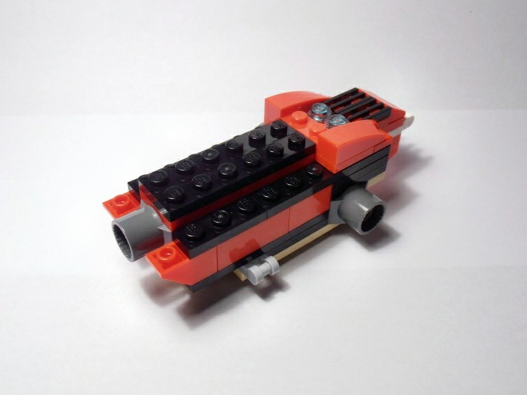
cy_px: 187
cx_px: 252
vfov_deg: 36.8
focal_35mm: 39
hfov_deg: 47.9
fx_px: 594
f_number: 3.9
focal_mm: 6.61
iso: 80
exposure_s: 1/40
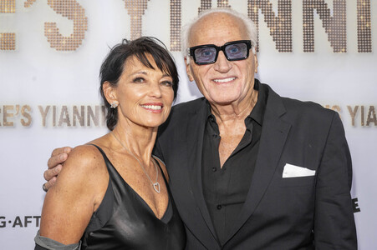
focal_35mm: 51
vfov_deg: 26.4
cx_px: 188
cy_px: 125
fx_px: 534
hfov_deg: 38.9
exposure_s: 1/200
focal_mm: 51
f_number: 6.3
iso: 640
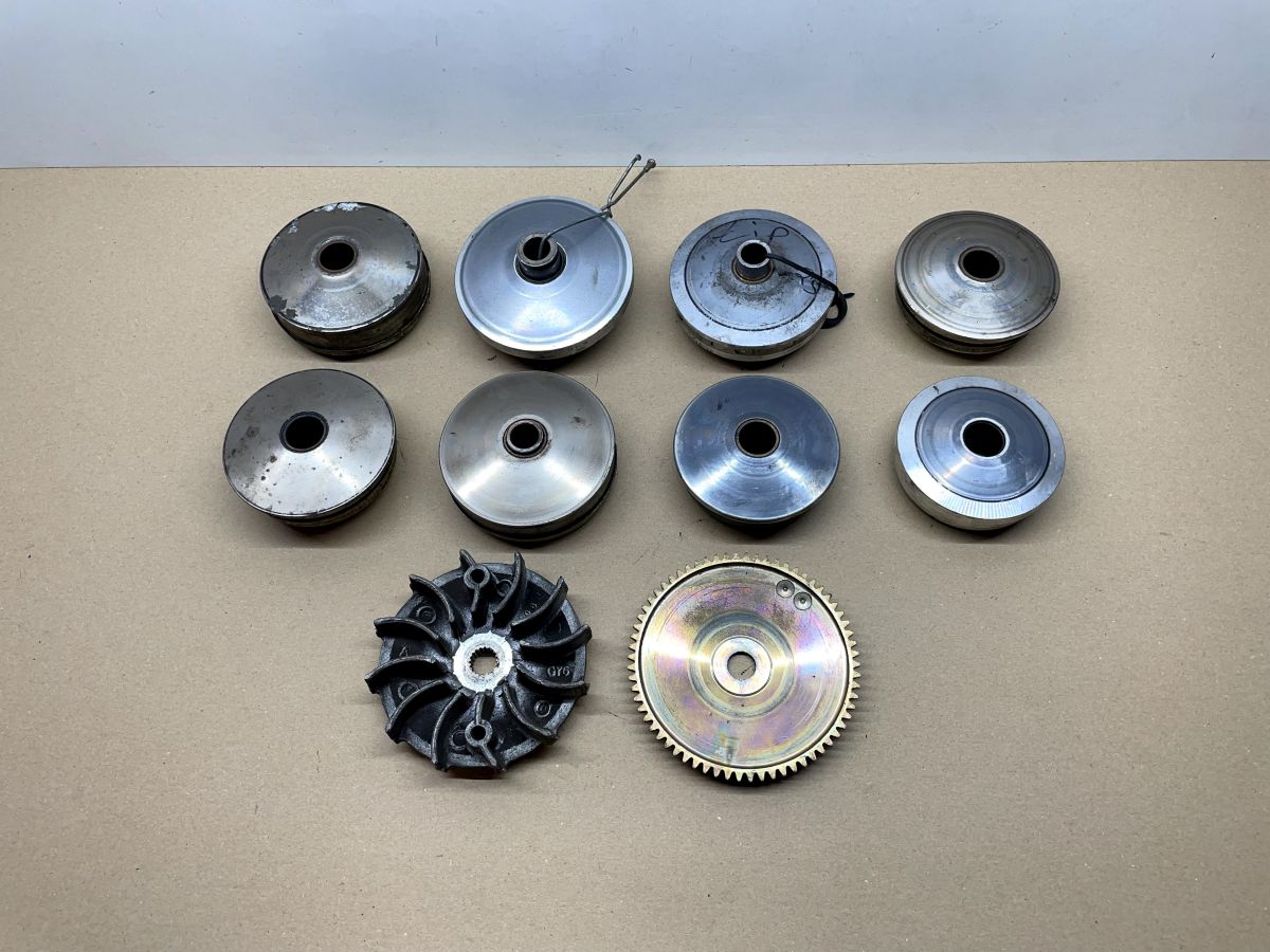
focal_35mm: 26
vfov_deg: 53.1
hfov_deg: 67.3
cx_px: 635
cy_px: 476
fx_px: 954
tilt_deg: -63.8
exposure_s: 1/100
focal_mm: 4.2
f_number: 1.6
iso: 40
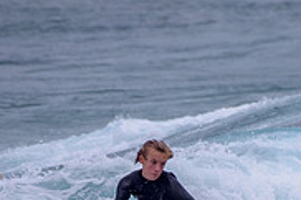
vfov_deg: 0.7
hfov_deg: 1.1
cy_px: 211
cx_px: 194
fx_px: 16339
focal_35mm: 1956
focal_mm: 500
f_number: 5.6
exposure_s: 1/2000
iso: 100
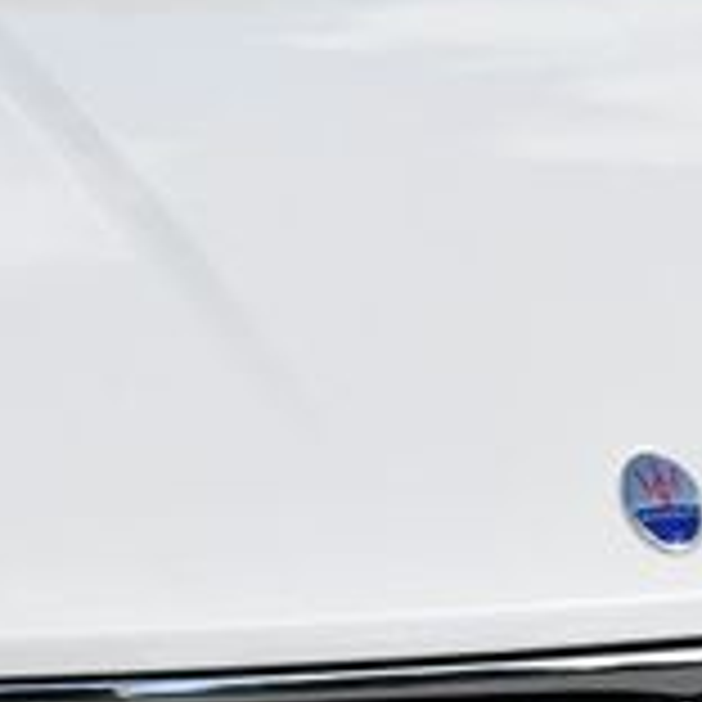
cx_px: 495
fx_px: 4497
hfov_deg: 8.9
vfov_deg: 8.8
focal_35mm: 196
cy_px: 904
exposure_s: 1/250
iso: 140
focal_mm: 28
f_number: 8
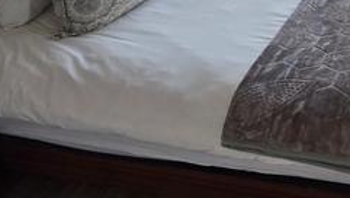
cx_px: 399
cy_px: -111
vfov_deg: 21.0
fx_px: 437
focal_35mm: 47
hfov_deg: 36.0
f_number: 1.9
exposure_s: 1/100
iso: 40
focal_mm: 2.2
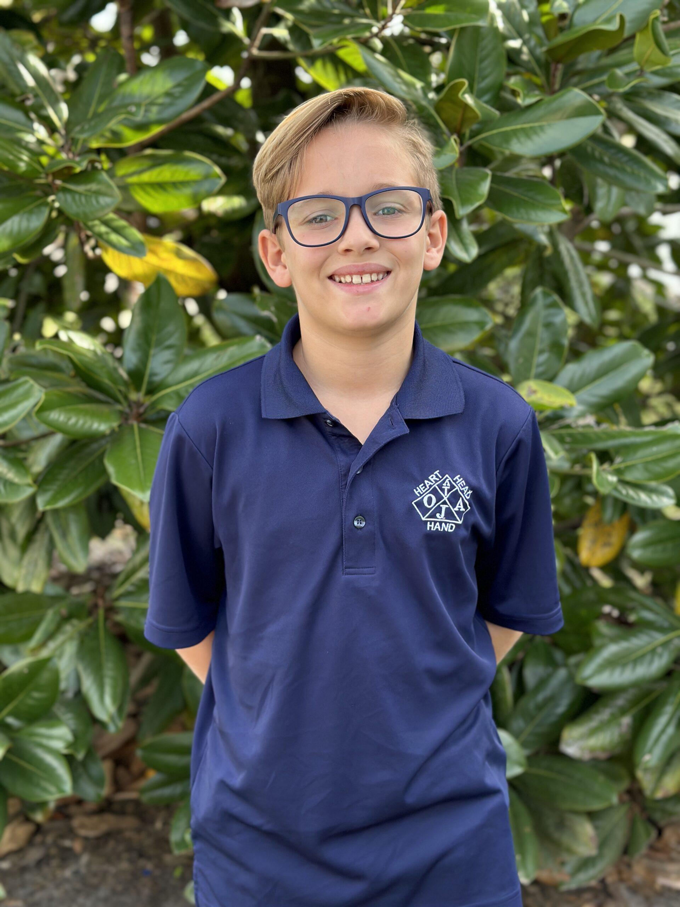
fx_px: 1257
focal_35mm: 48
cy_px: 454
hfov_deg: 30.3
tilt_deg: -10.2
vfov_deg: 39.7
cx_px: 340
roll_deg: -2.0
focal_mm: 6.86
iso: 80
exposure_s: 1/1000
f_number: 1.78
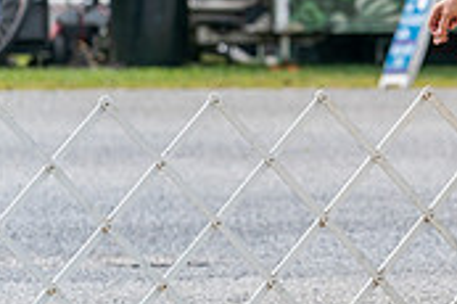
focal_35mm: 457
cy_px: 41
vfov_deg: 3.0
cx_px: 737
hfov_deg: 4.5
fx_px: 5796
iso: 200
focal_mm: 136
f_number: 4
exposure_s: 1/1600
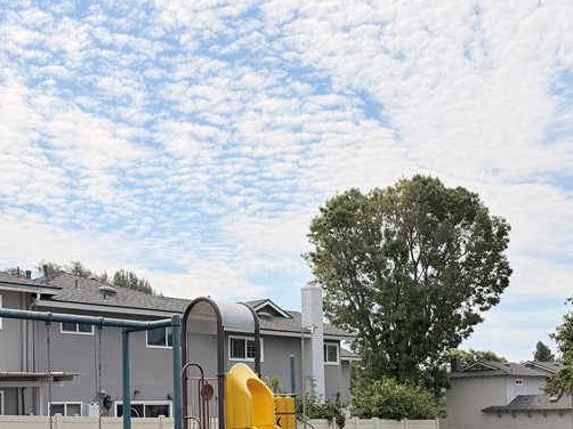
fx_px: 811
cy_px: 378
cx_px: 236
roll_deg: +1.6
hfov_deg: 38.8
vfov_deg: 28.6
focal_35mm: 49
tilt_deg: +2.0
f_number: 1.78
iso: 80
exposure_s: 1/10309
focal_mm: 6.76
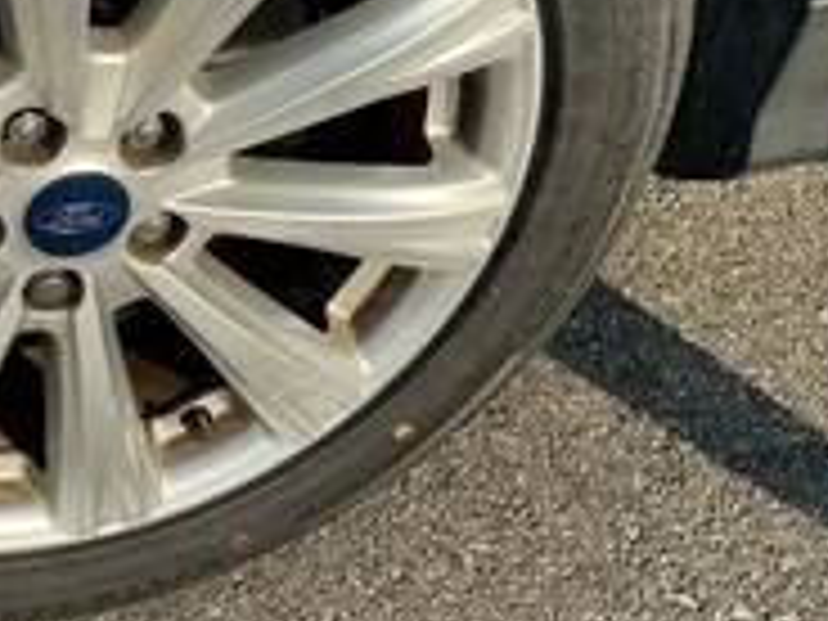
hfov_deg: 29.5
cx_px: -4
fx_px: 1459
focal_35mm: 61
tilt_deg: -38.1
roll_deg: -2.6
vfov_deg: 23.8
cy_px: 171
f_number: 1.8
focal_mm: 3
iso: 25
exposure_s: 1/1195
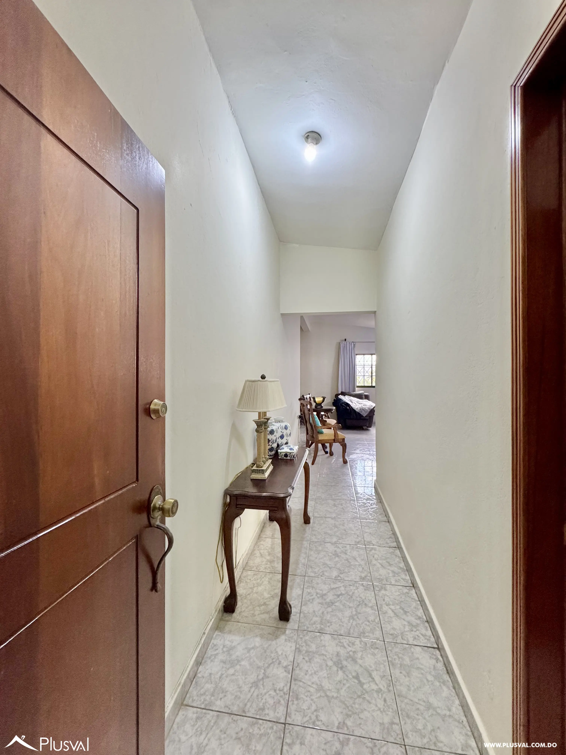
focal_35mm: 14
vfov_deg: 102.1
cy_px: 378
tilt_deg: +0.0
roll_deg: +0.3
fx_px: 305
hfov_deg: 85.7
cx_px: 283
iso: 320
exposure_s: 1/120
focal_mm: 2.22
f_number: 2.2
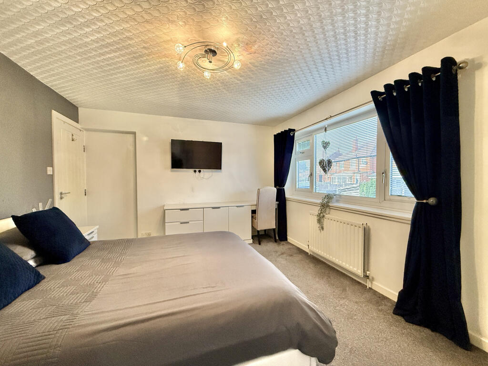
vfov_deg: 85.7
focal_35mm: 14
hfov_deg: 102.1
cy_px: 183
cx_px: 244
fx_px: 197
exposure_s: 1/100
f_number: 2.2
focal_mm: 2.22
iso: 400
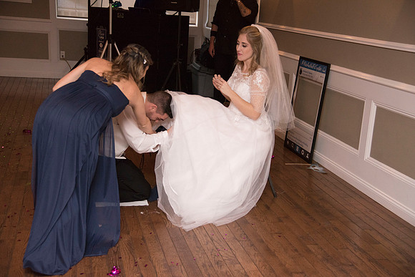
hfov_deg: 41.1
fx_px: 553
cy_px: 138
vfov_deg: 28.1
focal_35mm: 48
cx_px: 208
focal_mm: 48
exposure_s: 1/200
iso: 2000
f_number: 4
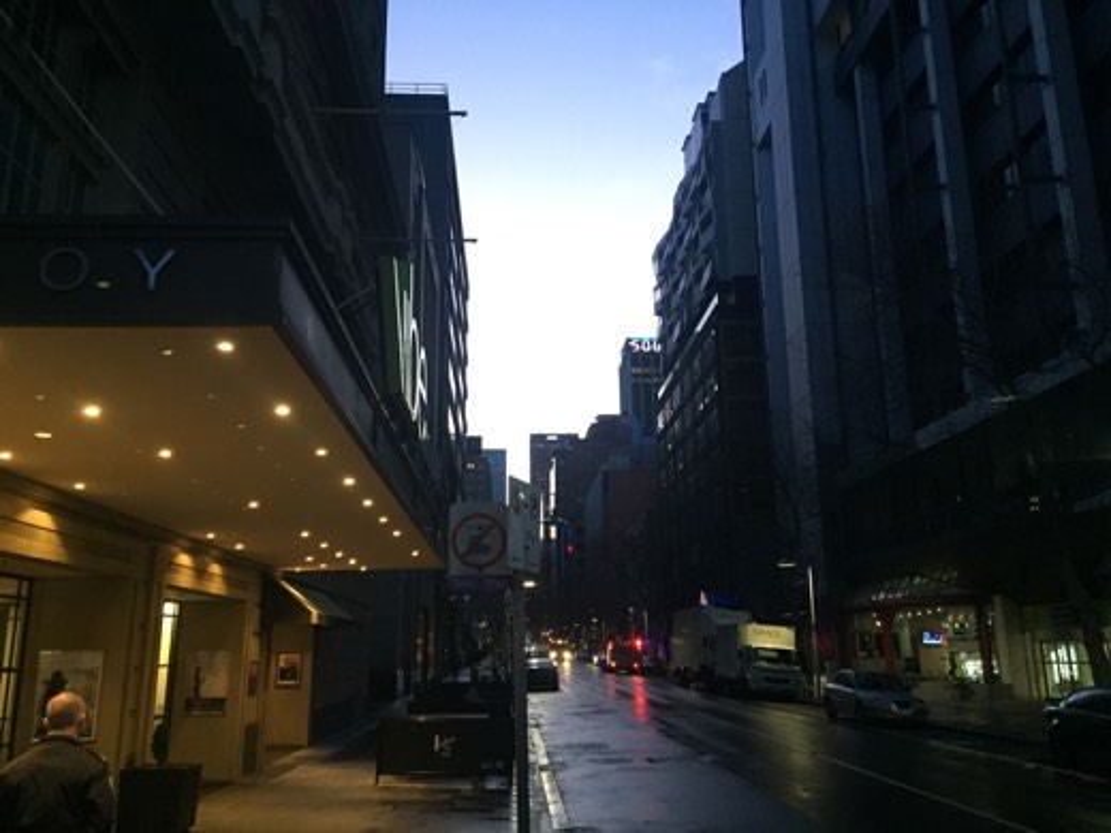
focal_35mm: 29
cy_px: 416
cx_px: 556
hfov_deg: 61.7
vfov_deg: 48.2
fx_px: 931
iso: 200
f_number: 2.2
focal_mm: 4.15
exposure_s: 1/30
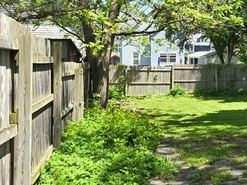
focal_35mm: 58
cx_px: 294
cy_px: 55
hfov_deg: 28.9
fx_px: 414
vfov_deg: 25.1
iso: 12
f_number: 1.7
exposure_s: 1/199
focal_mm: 6.3
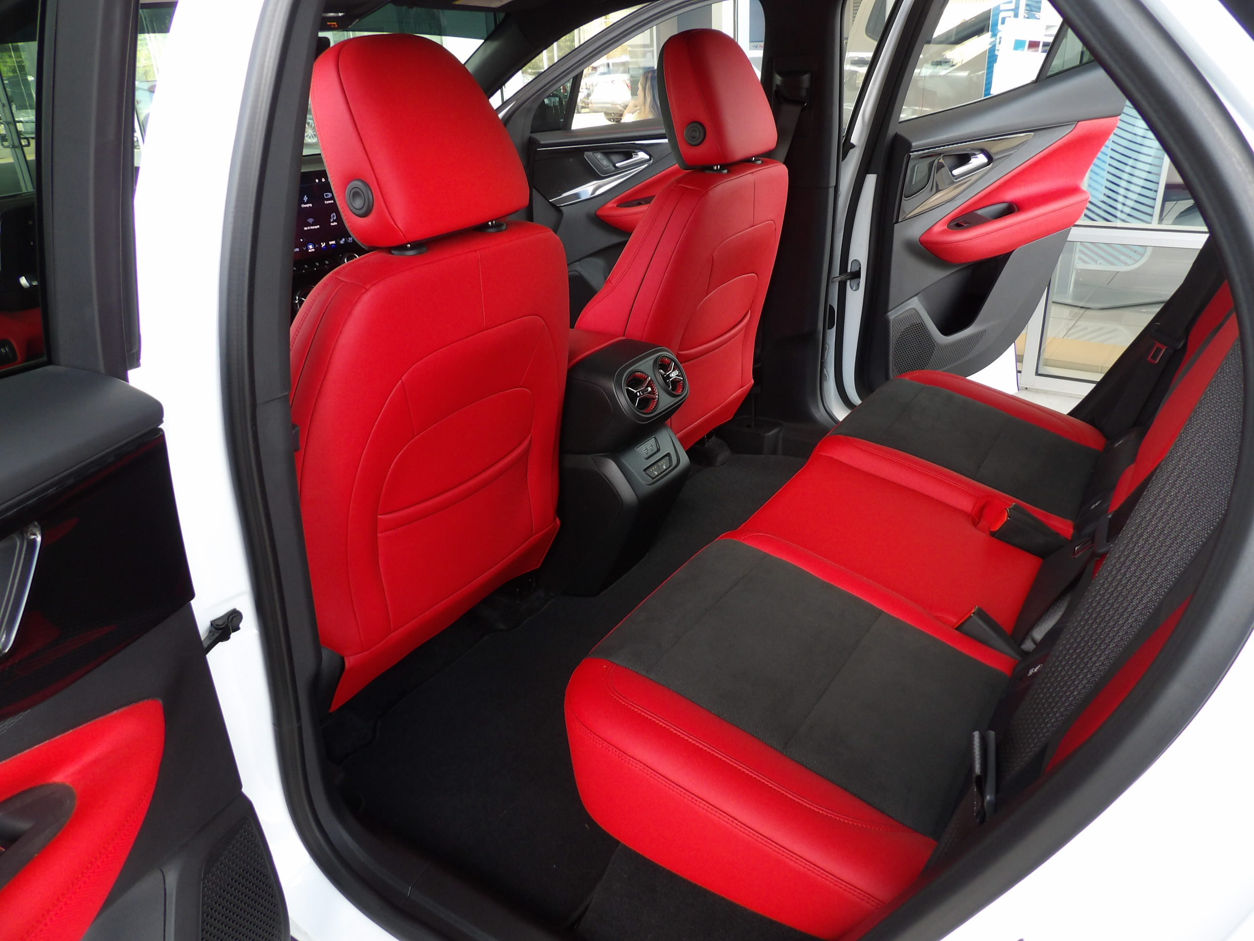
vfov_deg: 56.8
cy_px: 470
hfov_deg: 71.6
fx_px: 869
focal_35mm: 24
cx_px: 627
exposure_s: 1/33
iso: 111
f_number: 3.2
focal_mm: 4.3
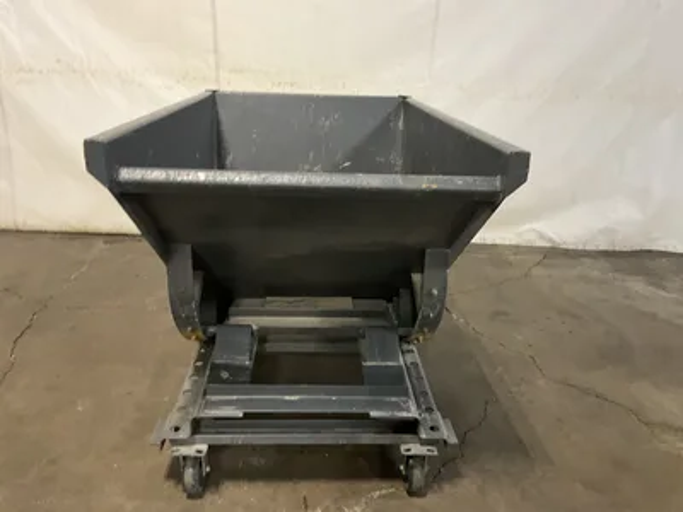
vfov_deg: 48.2
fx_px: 572
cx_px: 342
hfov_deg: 61.7
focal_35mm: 29
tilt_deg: -19.8
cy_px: 256
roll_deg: -1.7
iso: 320
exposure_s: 1/40
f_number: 1.8
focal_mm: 3
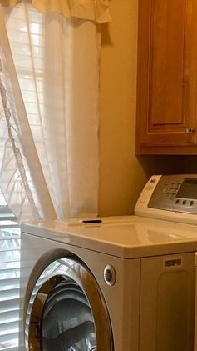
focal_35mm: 60
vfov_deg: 34.9
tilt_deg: -1.7
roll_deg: -1.3
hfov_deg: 20.0
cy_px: 191
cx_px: 135
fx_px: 557
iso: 40
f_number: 2.2
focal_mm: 4.15
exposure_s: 1/30
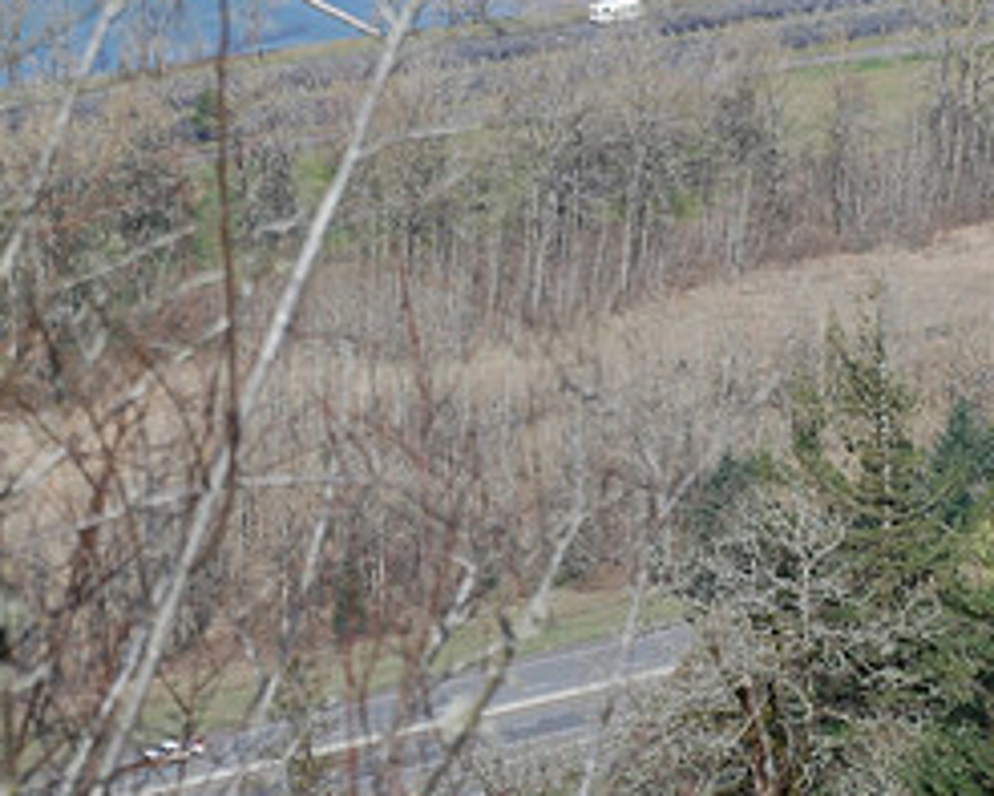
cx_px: 792
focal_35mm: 206
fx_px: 6063
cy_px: 238
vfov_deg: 7.5
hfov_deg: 9.4
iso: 200
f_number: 5.3
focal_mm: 62
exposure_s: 1/500
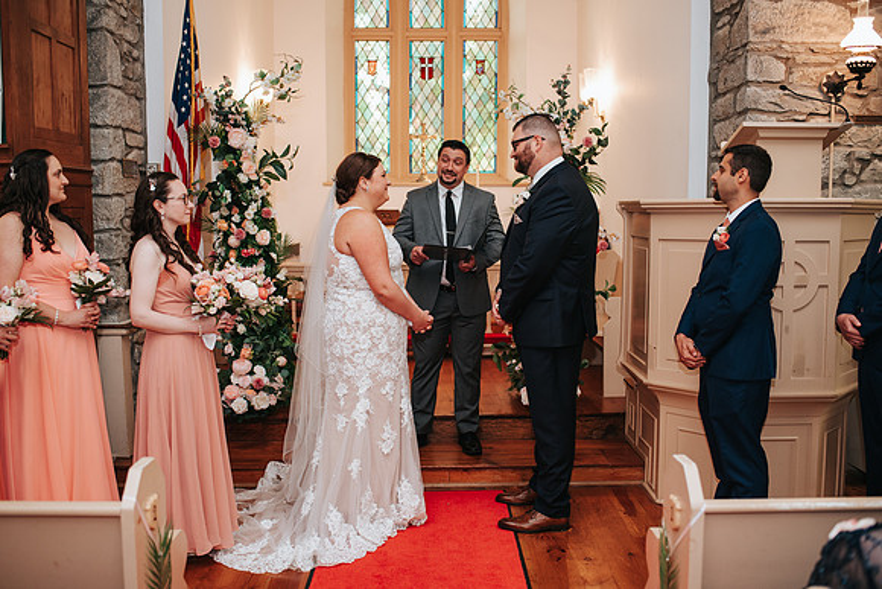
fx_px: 870
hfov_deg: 53.8
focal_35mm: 35
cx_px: 441
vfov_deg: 37.4
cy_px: 294
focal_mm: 35
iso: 1000
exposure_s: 1/200
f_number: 2.8
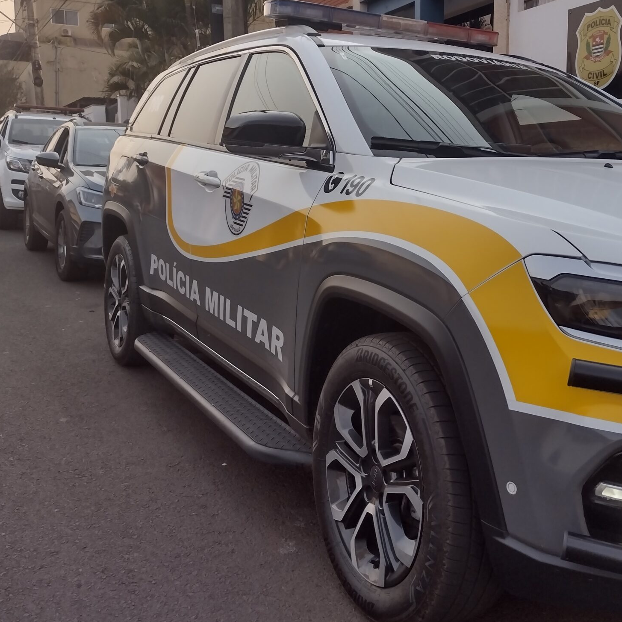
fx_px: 854
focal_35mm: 42
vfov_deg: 40.0
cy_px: 279
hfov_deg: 39.8
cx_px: 381
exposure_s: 1/942
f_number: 1.7
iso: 100
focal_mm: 4.71
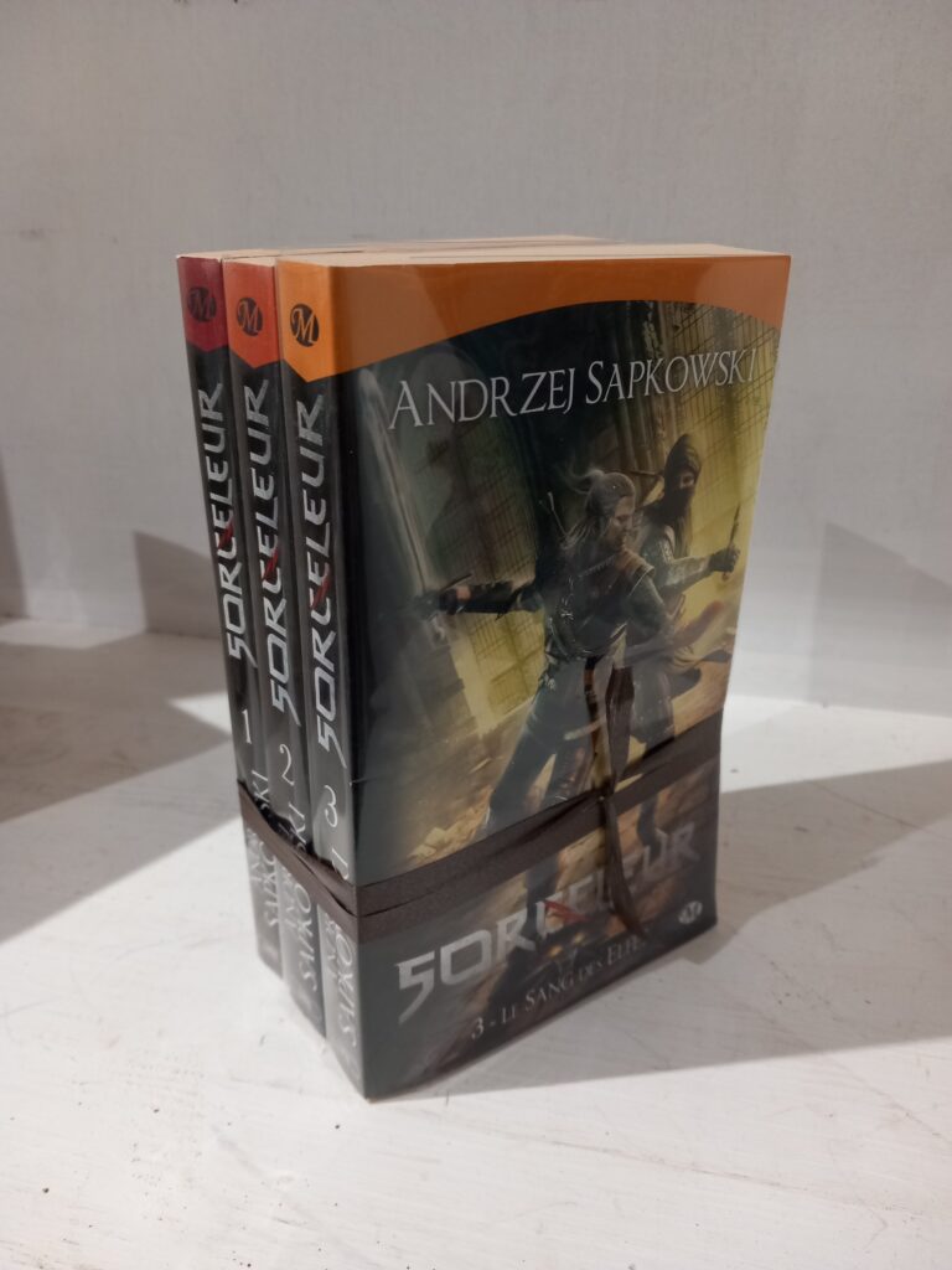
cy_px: 635
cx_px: 476
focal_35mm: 27
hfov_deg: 51.4
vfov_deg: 65.3
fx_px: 990
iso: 250
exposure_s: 1/25
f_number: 1.8
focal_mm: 4
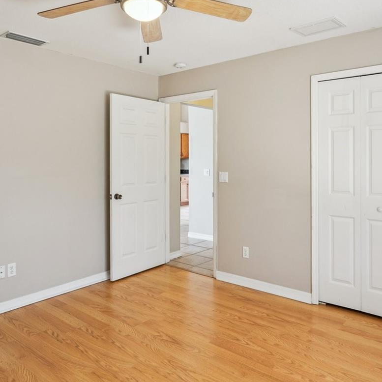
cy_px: 154
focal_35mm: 28
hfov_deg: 57.2
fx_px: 350
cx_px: 212
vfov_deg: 56.9
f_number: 8
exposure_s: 1/15
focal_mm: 16
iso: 400
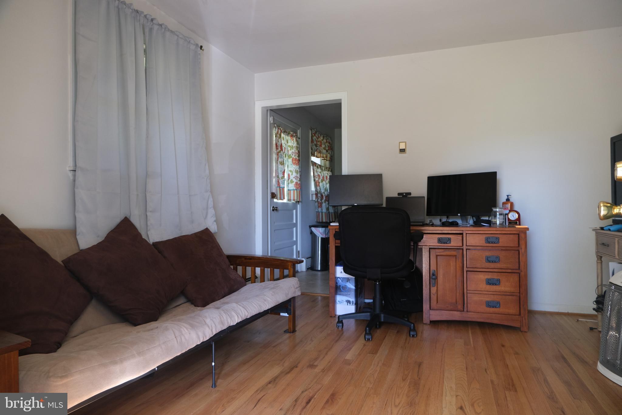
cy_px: 208
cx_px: 311
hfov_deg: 76.1
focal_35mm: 23
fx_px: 397
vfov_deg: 55.1
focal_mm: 15
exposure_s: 1/100
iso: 800
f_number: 3.5
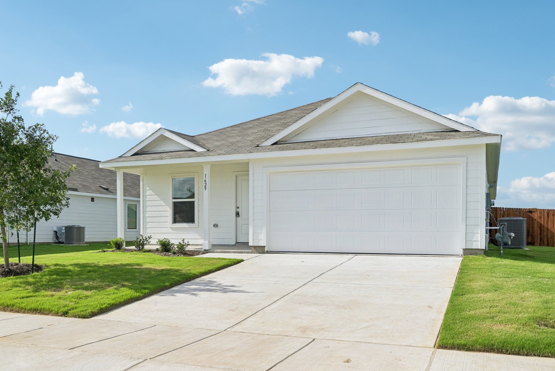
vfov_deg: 43.6
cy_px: 186
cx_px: 278
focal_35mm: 30
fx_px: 463
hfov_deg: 61.9
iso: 400
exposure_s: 1/2500
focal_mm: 30
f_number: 8
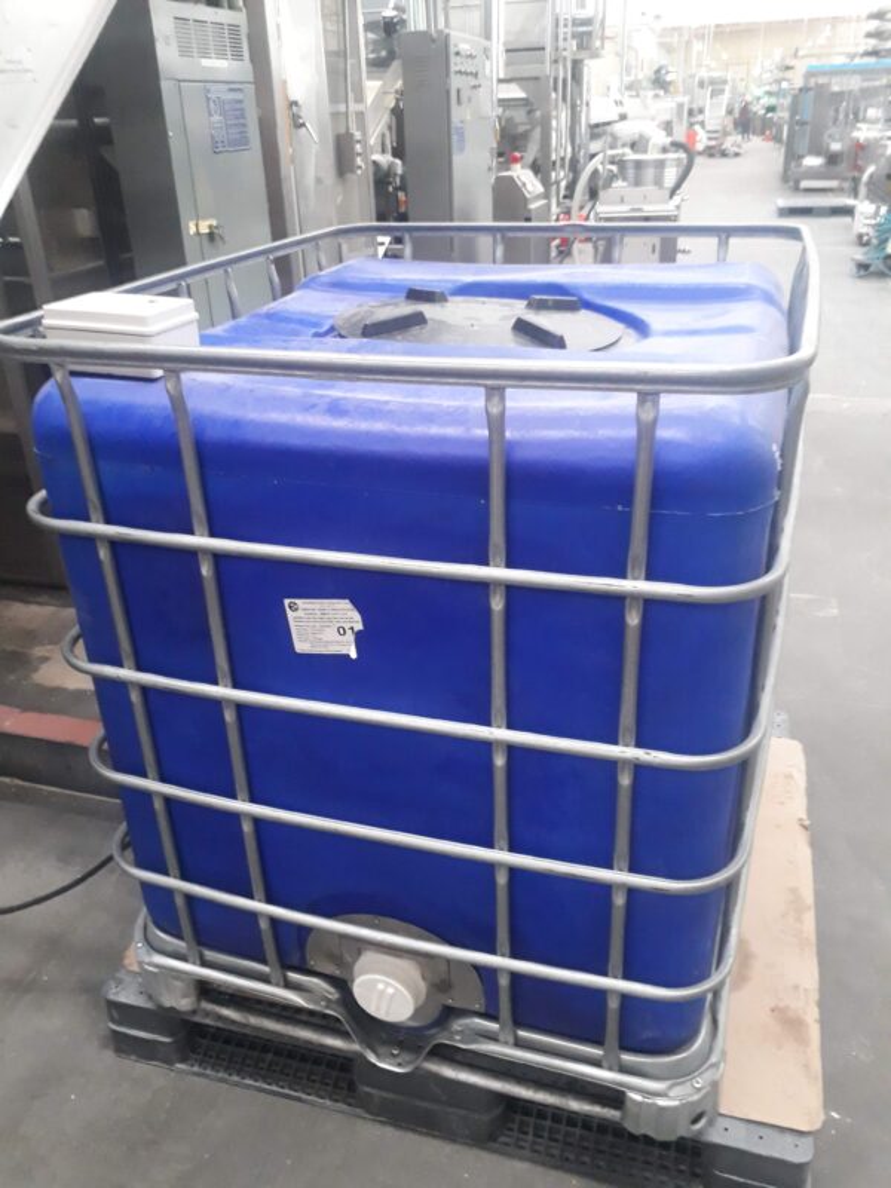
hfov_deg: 51.4
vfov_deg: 65.3
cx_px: 446
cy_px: 594
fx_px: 927
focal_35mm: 27
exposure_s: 1/17
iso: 320
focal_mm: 3.6
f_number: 1.9
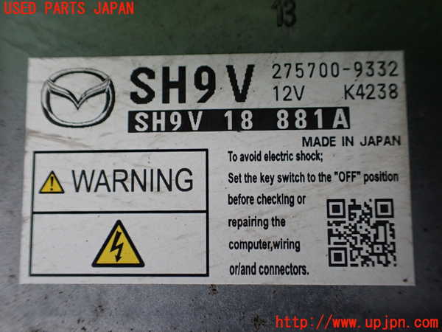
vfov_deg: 46.8
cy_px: 166
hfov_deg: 60.0
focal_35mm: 30
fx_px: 383
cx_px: 221
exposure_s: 1/125
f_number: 2.3
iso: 400
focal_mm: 5.4
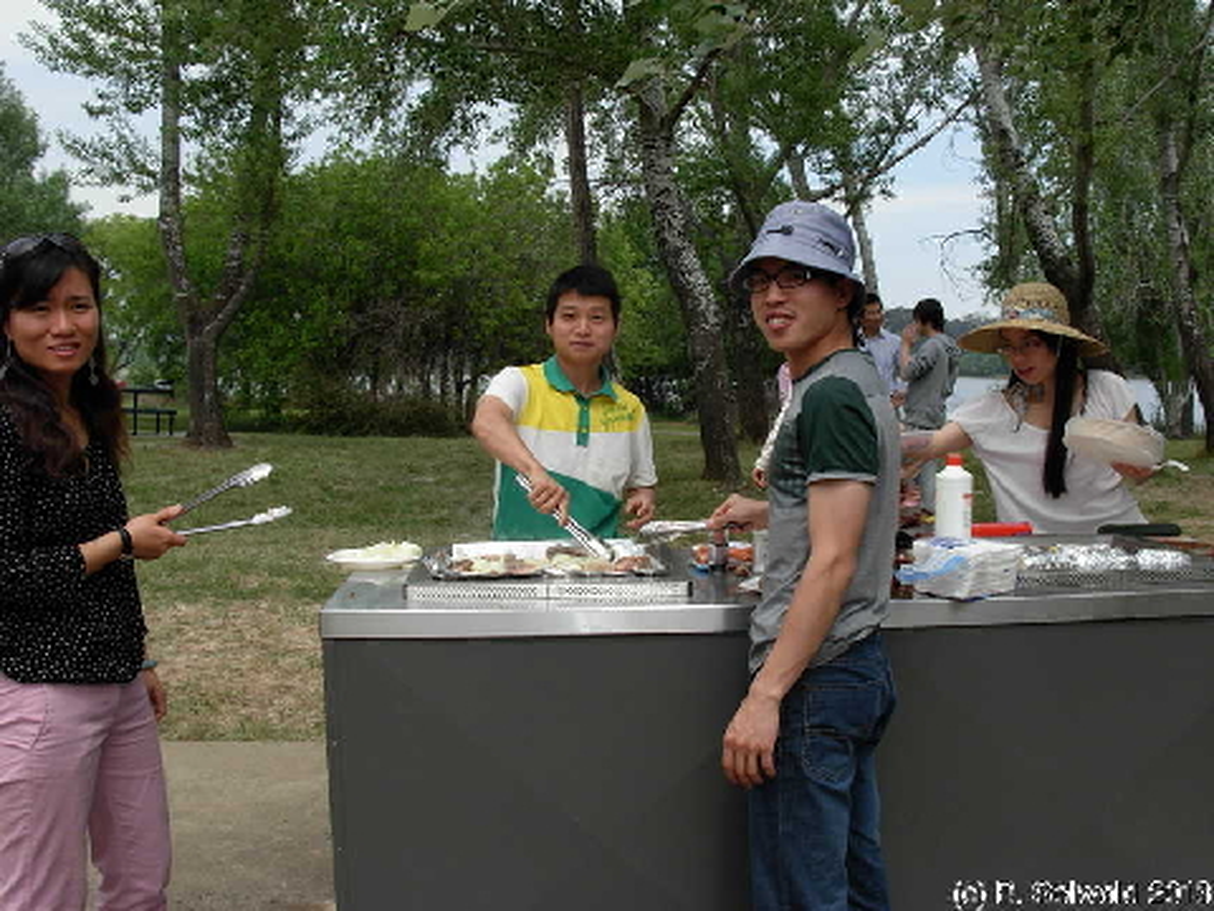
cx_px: 607
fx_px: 1333
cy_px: 456
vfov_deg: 37.7
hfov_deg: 49.0
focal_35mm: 38
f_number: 4.9
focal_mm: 6.3
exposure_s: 1/443
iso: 79
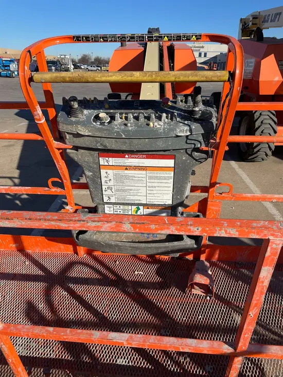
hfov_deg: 53.1
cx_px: 142
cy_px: 188
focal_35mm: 26
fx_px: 283
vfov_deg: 67.3
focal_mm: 4.2
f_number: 1.6
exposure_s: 1/4464
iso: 50
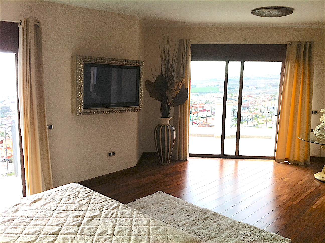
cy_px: 122
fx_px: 328
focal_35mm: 35
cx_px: 162
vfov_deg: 40.6
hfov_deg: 52.7
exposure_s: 1/157
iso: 80
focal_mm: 3.85
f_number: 2.8
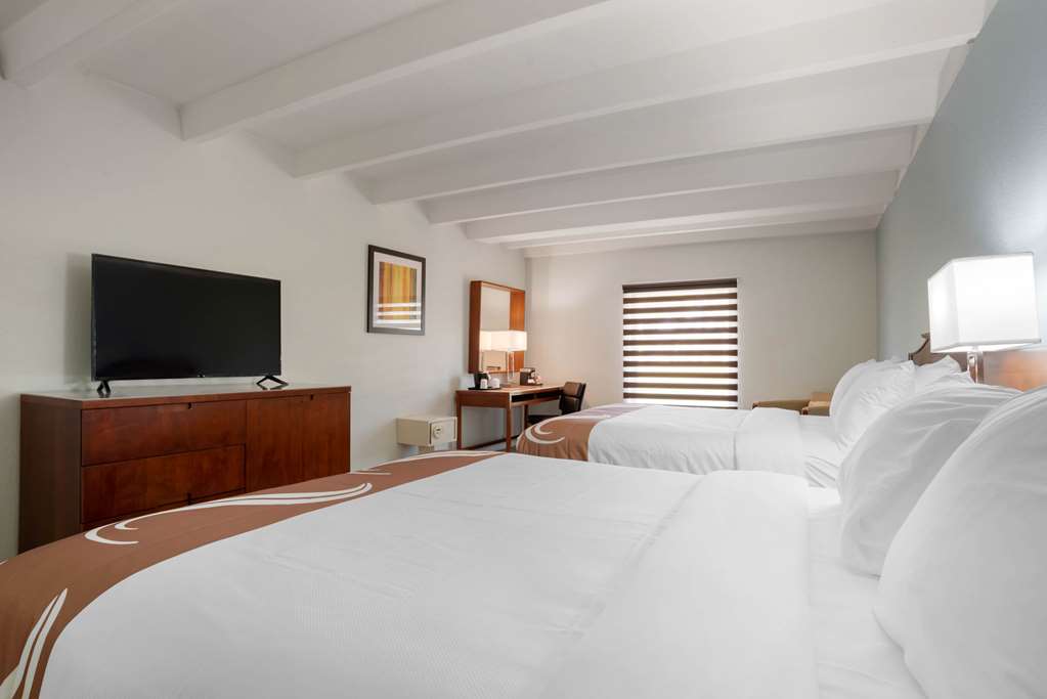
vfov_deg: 67.4
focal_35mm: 18
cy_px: 350
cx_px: 524
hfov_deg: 90.0
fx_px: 524
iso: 320
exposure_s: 1/13
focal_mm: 18
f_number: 10
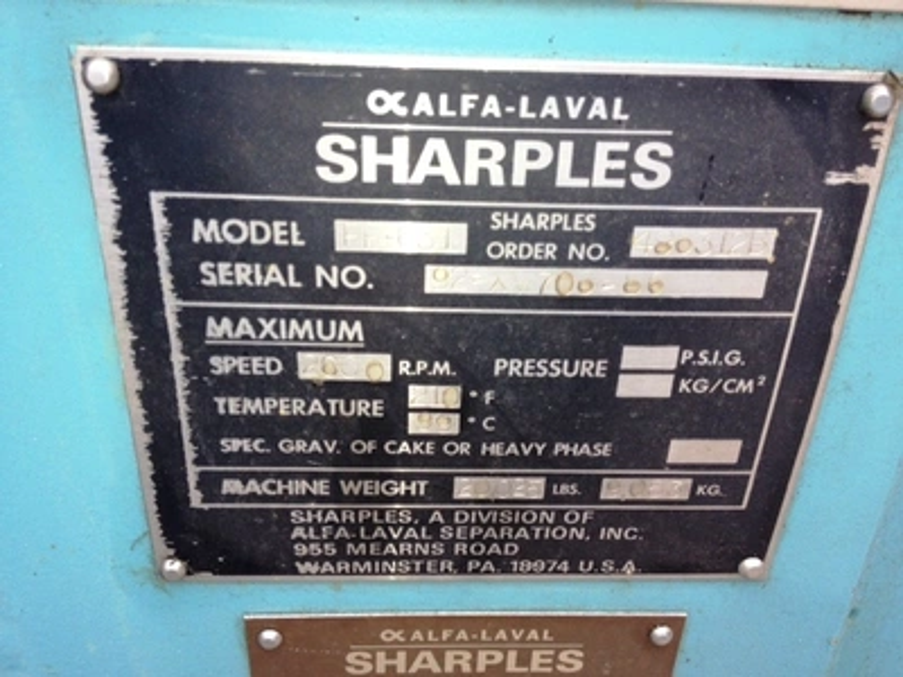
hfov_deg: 52.6
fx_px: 913
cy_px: 338
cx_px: 452
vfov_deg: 40.7
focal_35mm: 35
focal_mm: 4.28
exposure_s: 1/87
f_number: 2.4
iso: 64
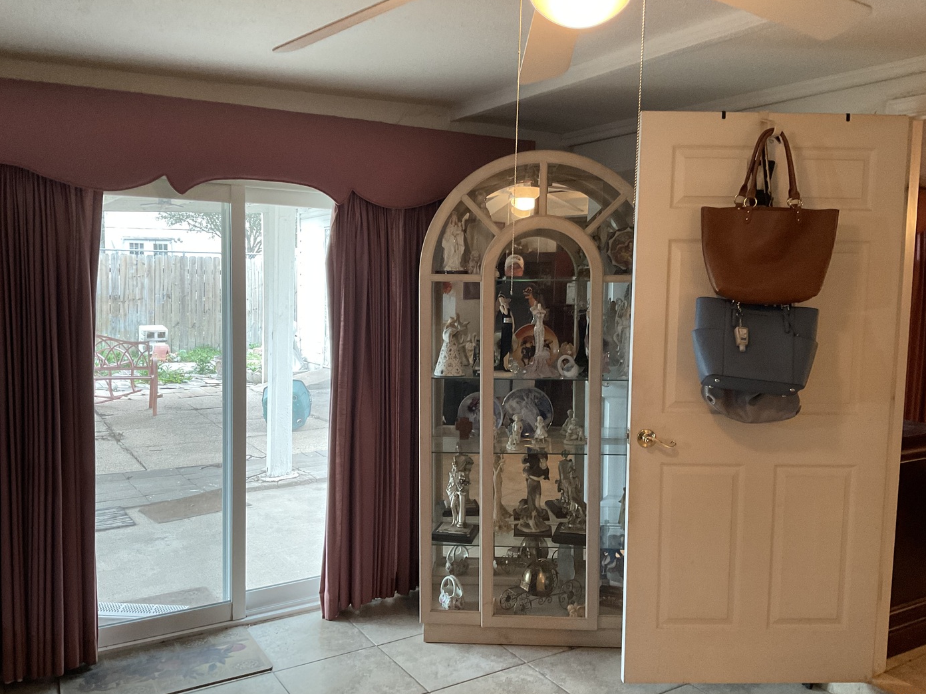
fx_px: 803
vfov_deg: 46.8
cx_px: 470
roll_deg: -0.4
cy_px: 354
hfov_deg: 60.0
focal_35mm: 30
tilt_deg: -5.2
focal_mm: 3
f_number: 1.8
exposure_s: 1/60
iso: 100
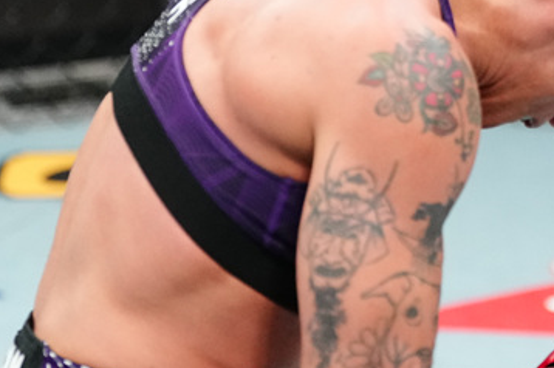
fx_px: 4828
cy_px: 15
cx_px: 681
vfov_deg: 4.4
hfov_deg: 6.5
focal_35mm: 314
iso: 5000
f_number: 2.8
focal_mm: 104
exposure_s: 1/1250
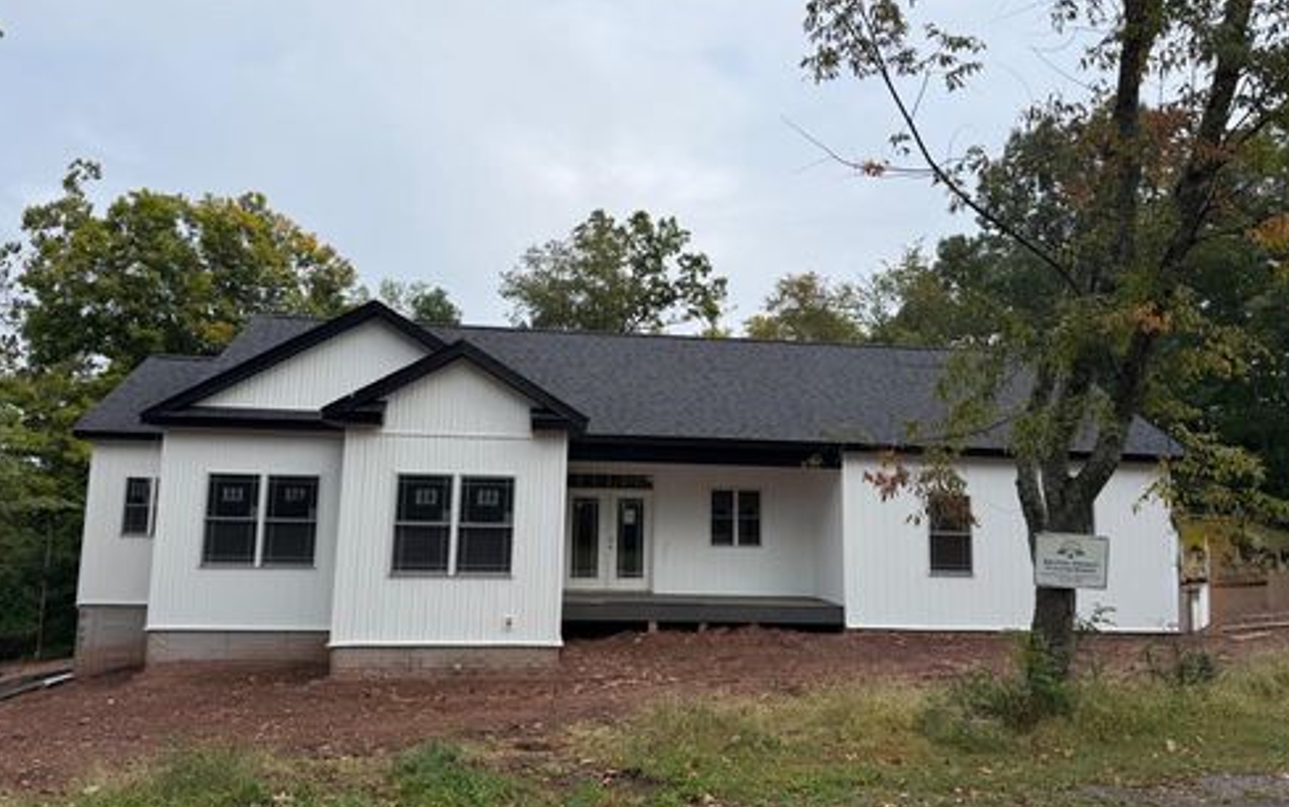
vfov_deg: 47.6
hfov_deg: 70.4
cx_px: 638
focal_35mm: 26
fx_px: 914
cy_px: 386
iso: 80
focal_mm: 6.76
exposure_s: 1/2611
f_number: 1.78
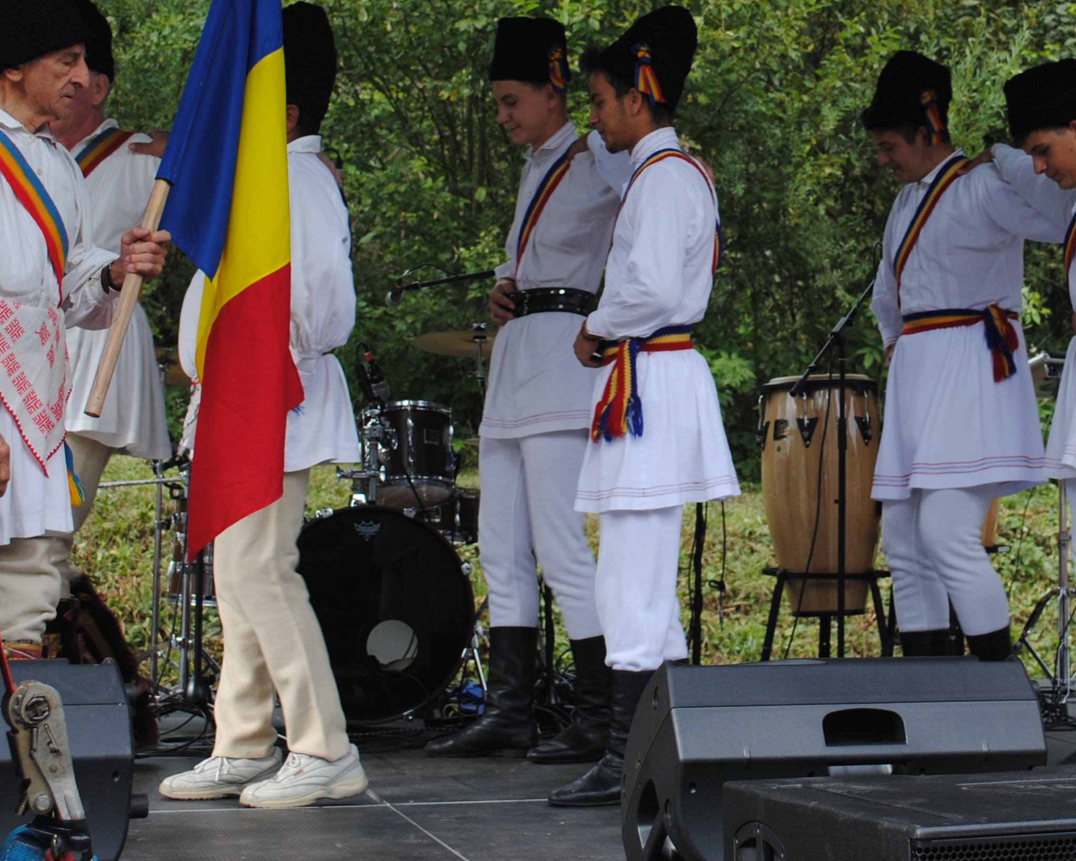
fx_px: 2547
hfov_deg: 23.7
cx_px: 770
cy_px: 200
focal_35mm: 80
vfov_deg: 19.0
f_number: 5.6
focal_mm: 30
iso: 140
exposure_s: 1/125
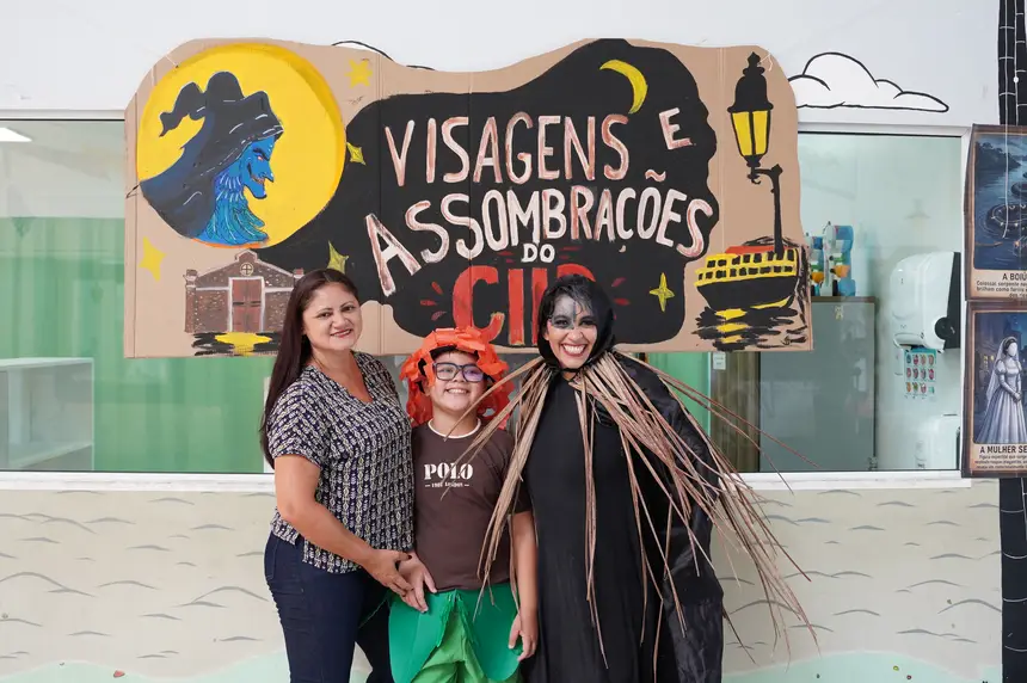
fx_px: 1116
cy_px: 342
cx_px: 514
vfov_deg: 34.0
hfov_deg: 49.4
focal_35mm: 39
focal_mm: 26.1
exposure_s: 1/250
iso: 1250
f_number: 2.8
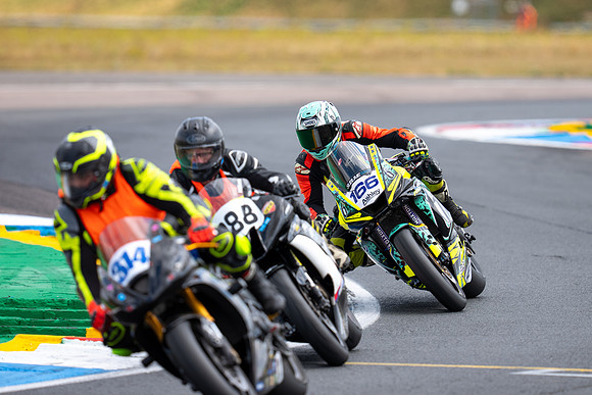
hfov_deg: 4.3
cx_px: 356
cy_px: 157
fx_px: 7923
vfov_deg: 2.9
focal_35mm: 482
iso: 64
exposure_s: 1/500
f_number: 3.5
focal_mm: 400
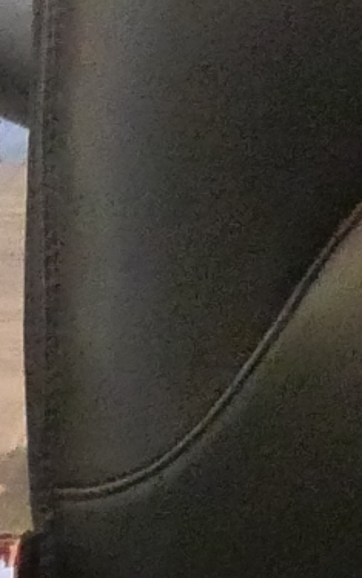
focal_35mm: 242
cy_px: -529
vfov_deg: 8.3
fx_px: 3813
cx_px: 1853
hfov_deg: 4.6
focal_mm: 12
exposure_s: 1/25
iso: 6400
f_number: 5.6
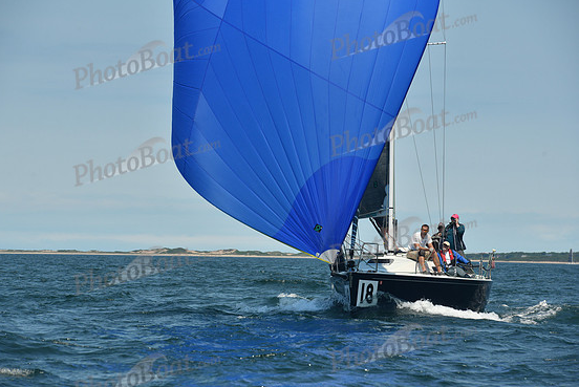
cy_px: 199
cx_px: 276
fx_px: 3380
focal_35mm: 210
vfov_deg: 6.6
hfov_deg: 9.8
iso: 320
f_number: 9
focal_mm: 200
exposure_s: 1/640
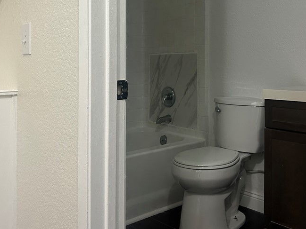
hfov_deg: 45.7
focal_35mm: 41
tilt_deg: -0.7
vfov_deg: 34.6
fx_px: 363
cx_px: 167
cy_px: 67
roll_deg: +0.2
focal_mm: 5.7
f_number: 1.5
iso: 200
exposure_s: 1/60
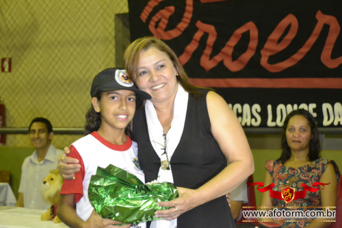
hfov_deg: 26.0
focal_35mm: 78
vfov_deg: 17.5
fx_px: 741
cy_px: 114
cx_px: 171
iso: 3200
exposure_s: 1/60
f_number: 5
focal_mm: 52
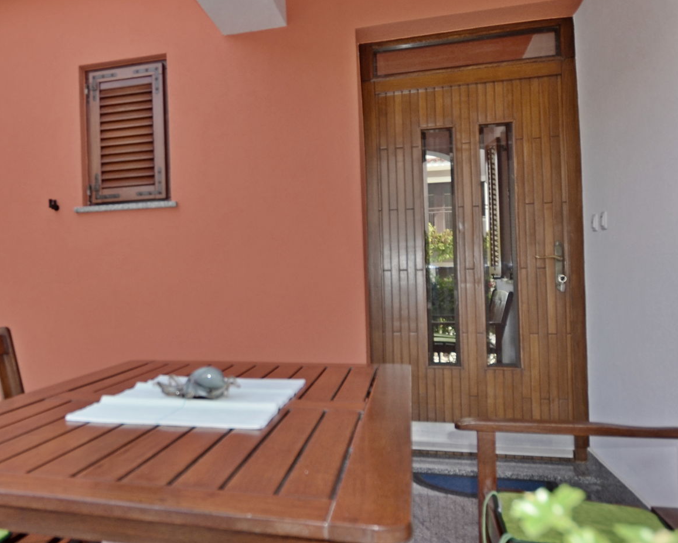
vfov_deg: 43.4
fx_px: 682
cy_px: 272
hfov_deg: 49.1
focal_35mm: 34
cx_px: 116
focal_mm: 10
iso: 100
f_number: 4
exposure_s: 1/200
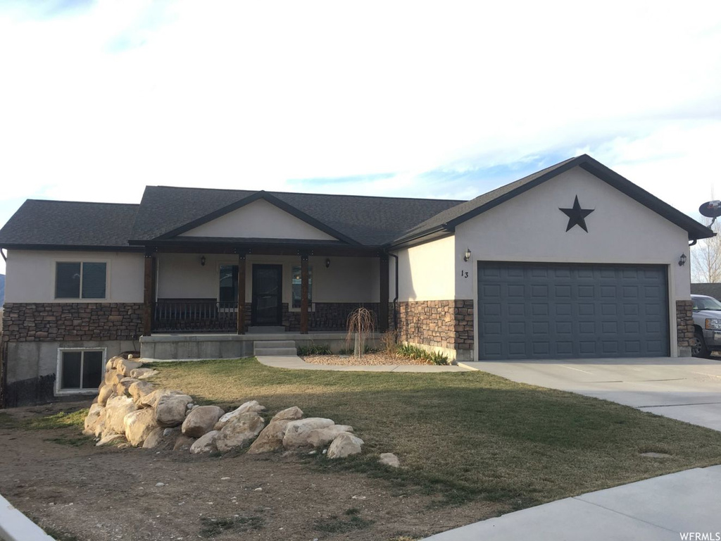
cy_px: 270
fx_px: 604
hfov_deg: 61.7
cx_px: 360
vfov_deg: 48.2
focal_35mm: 29
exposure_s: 1/275
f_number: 2.2
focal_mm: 4.15
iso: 25
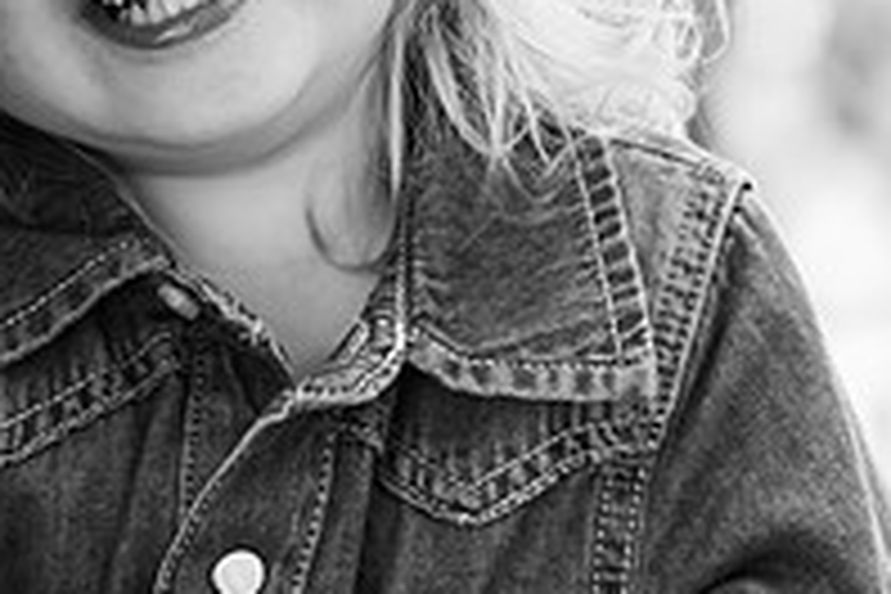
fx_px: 8860
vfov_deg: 3.8
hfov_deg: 5.7
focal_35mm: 358
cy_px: 20
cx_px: 126
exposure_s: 1/250
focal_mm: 122
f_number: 4.5
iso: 500
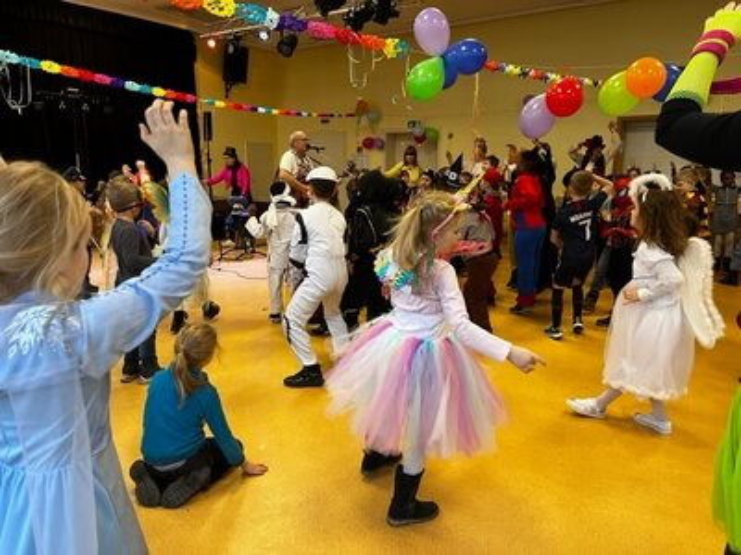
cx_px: 370
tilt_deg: -12.3
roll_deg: +0.2
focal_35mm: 26
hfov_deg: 67.3
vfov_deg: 53.1
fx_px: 557
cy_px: 278
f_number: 1.6
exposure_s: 1/50
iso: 200
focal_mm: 5.1
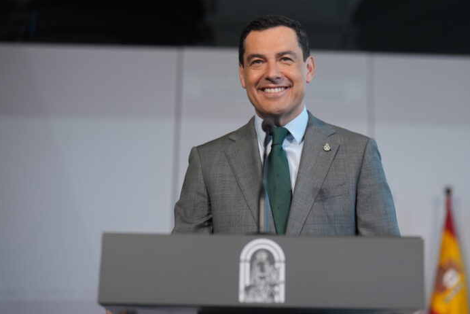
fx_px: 966
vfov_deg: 18.4
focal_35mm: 74
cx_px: 312
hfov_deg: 27.2
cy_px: 139
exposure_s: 1/800
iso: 500
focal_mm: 50
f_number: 1.4
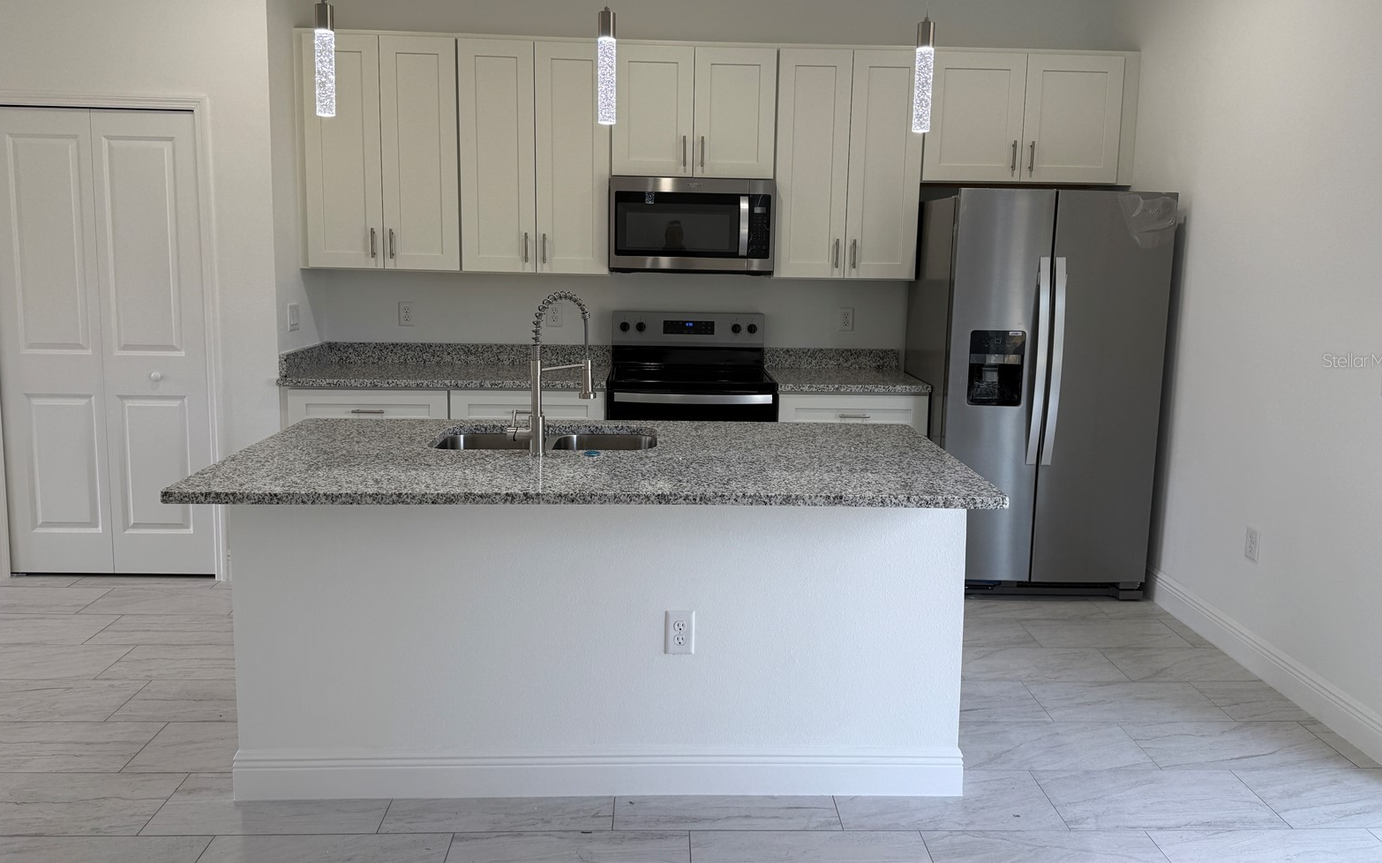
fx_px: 979
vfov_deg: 47.4
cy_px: 360
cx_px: 700
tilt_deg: -4.8
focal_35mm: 26
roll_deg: -1.2
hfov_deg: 70.4
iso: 100
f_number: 1.78
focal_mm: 6.76
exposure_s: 1/188
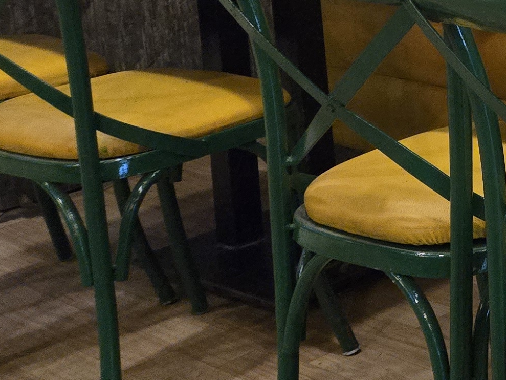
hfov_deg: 16.4
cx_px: 994
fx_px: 1360
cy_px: -109
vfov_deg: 15.2
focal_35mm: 93
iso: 1600
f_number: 1.8
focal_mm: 5.4
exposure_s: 1/100
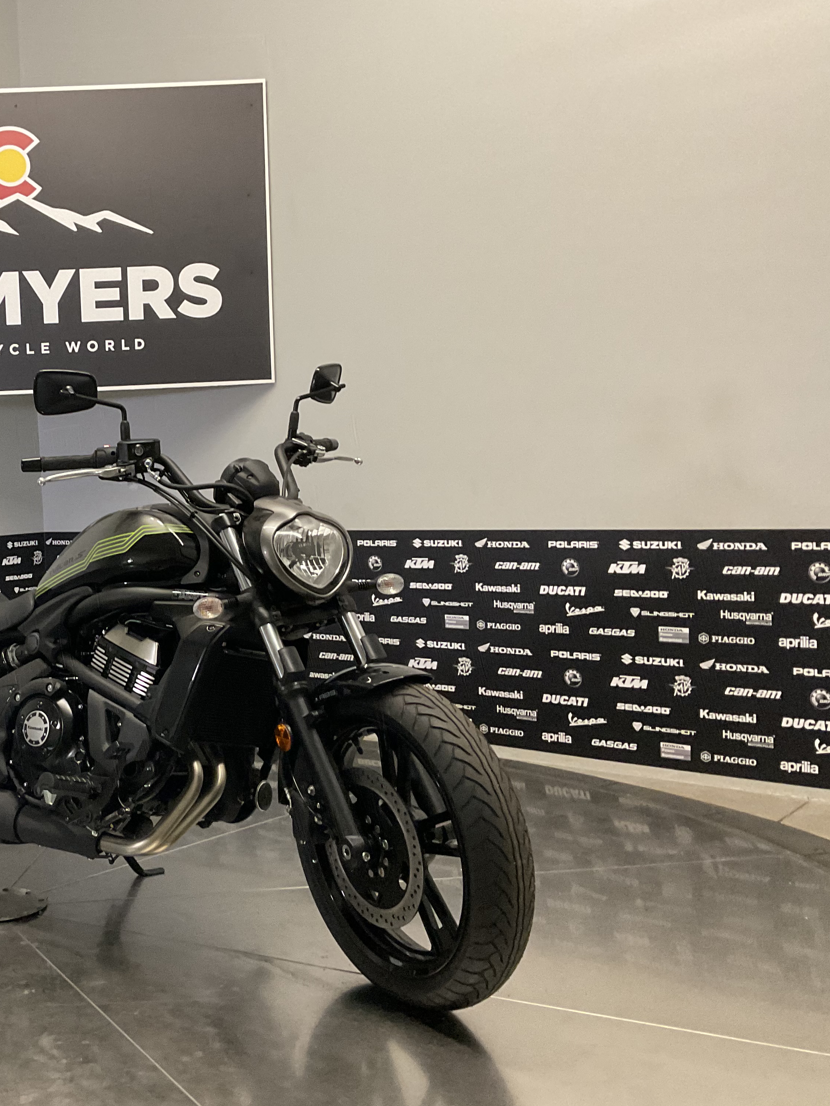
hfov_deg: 35.0
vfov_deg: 47.9
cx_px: 102
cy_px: 553
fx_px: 1247
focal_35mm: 39
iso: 200
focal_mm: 3
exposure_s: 1/60
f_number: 1.8
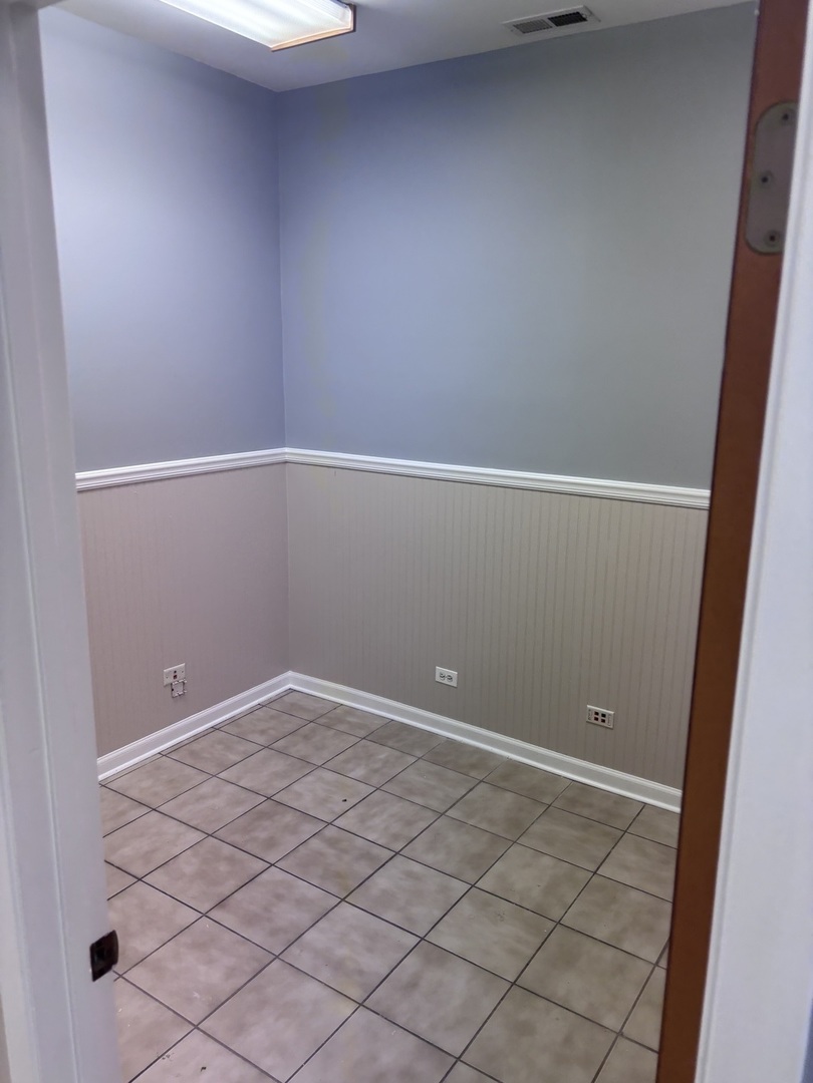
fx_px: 814
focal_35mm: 26
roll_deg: -0.8
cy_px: 542
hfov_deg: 53.1
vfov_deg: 67.3
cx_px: 406
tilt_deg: -11.5
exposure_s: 1/120
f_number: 1.6
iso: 40
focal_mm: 5.96
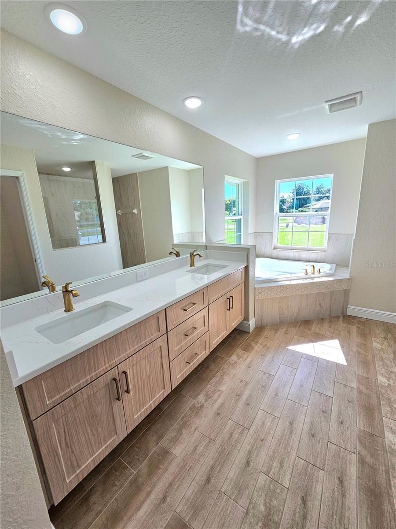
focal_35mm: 13
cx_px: 198
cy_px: 264
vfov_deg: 106.2
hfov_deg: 89.9
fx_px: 198
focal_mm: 2.2
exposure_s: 1/141
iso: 50
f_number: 2.2
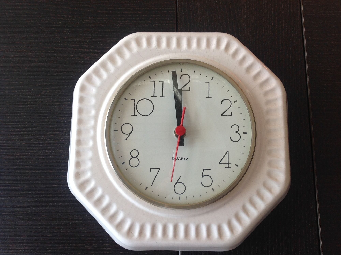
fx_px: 344
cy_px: 128
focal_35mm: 35
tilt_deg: -80.0
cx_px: 170
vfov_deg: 40.6
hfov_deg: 52.7
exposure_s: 1/120
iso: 50
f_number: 2.4
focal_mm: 4.28
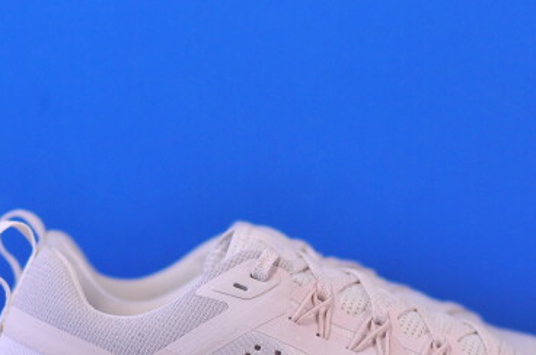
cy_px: 250
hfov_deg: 12.6
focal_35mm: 163
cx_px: 302
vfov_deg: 8.4
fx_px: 2423
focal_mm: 50
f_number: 2.5
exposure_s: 1/320
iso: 250
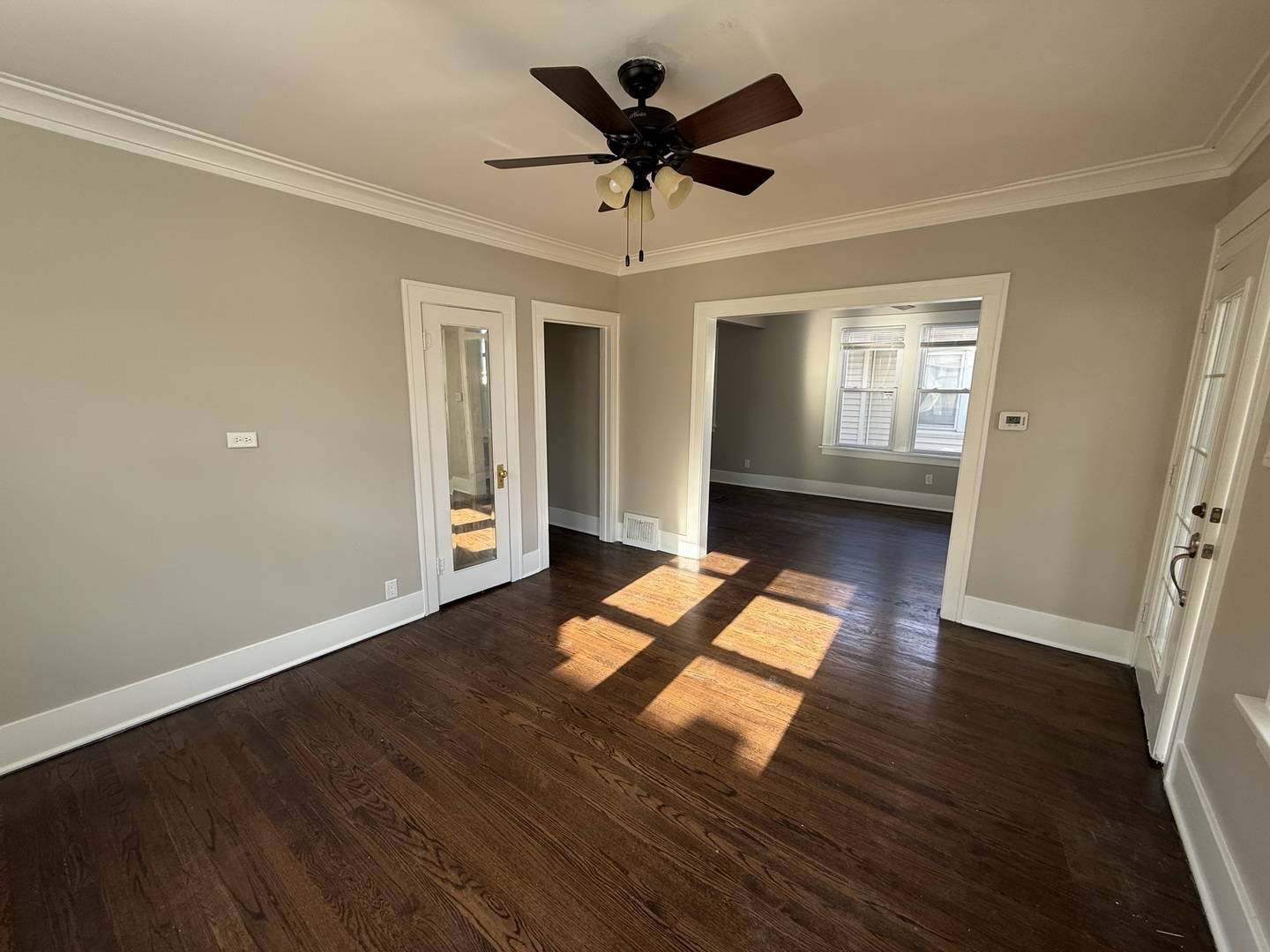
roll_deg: -1.2
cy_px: 476
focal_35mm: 14
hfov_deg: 102.1
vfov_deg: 85.7
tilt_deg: -11.6
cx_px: 635
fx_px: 514
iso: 64
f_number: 2.2
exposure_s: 1/99
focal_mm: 2.22
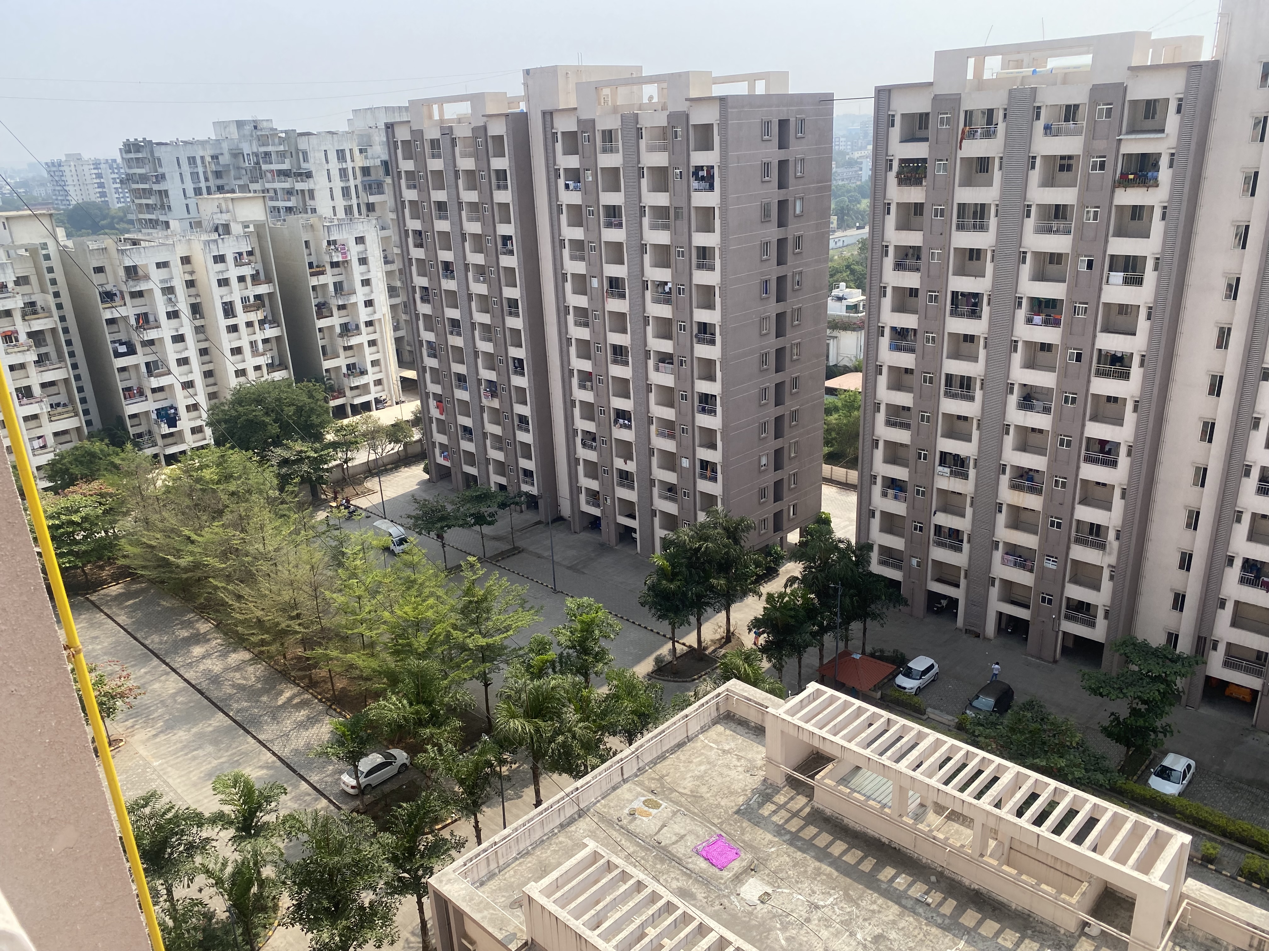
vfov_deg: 53.1
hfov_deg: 67.3
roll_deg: +2.5
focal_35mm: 26
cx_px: 634
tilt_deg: -20.3
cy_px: 476
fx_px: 953
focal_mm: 4.25
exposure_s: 1/2105
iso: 32
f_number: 1.8
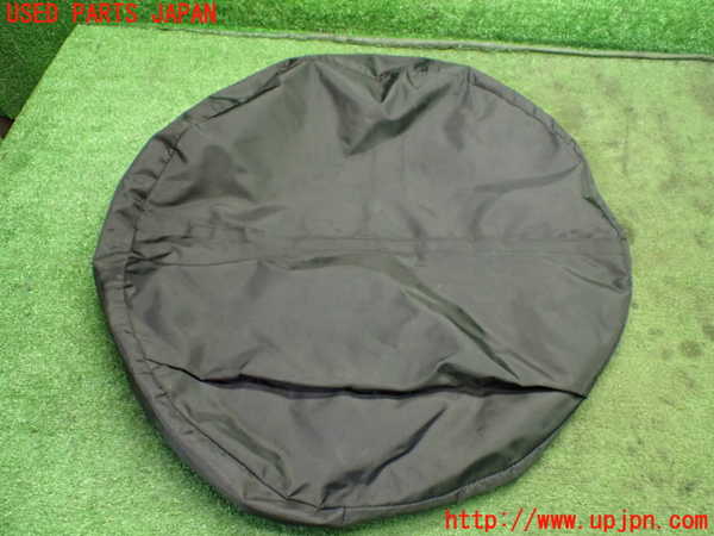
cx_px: 357
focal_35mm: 30
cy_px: 268
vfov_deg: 46.8
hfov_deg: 60.0
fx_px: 619
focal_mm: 5.4
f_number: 2.3
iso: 800
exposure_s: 1/50
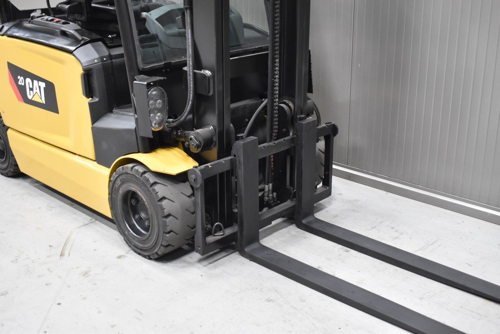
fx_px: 604
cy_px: 167
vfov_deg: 30.8
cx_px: 250
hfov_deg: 45.0
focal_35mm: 44
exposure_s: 1/25
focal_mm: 29
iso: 1600
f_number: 4.5
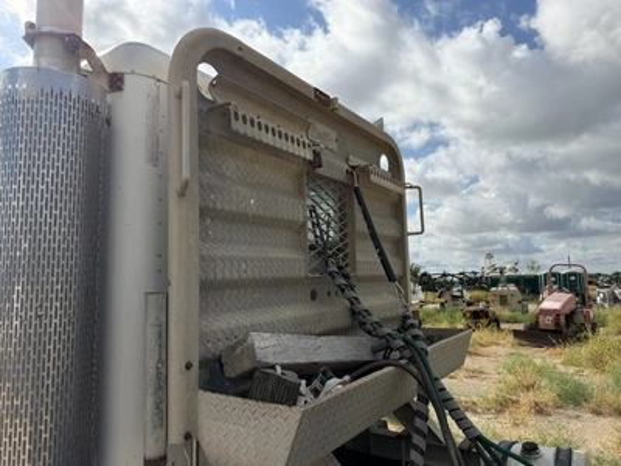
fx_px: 431
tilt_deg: +8.3
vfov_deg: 56.8
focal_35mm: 24
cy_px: 233
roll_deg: +3.3
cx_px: 310
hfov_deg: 71.6
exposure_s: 1/6173
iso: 80
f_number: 1.78
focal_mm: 6.76
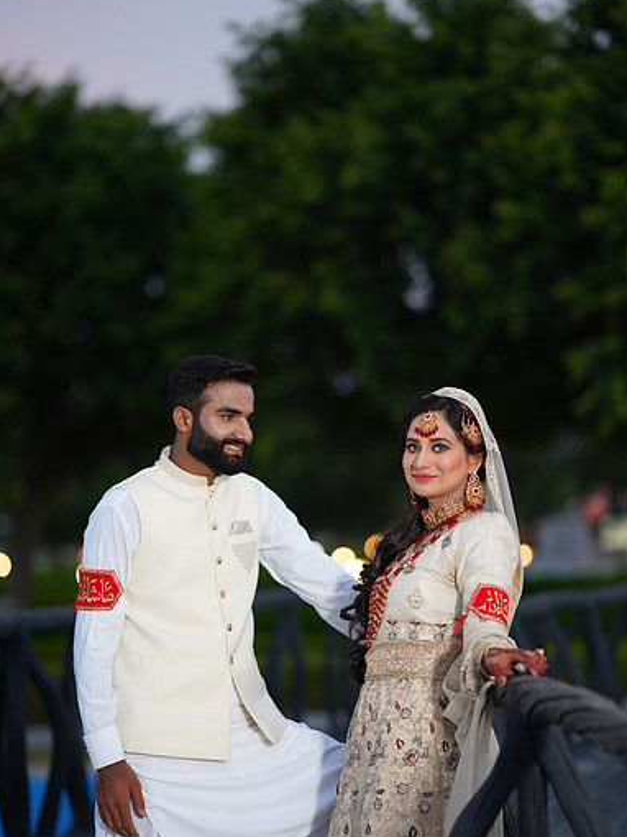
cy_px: 455
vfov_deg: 21.1
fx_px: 2248
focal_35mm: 93
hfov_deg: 15.9
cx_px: 313
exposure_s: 1/200
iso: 400
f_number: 1.4
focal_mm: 85
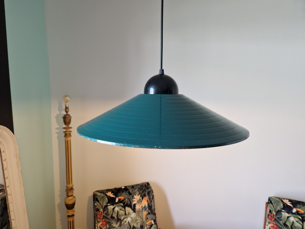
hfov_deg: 73.9
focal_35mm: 23
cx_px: 152
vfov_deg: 58.9
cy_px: 114
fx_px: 203
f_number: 1.8
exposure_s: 1/100
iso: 50
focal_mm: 5.4
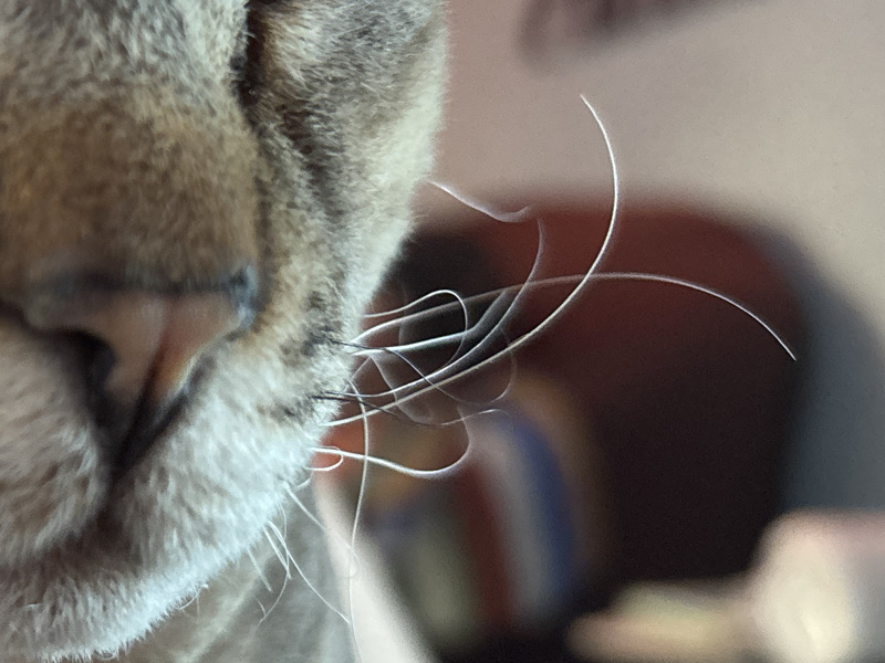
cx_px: -152
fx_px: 1662
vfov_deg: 22.5
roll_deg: -2.8
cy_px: 251
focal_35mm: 65
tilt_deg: +1.8
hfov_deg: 26.7
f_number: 1.6
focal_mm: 5.96
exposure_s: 1/33
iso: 500
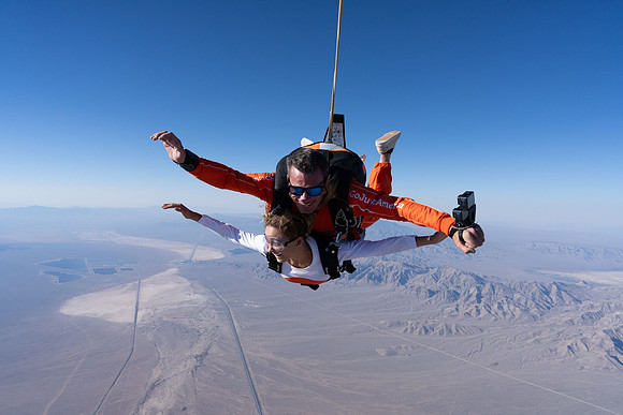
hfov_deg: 73.7
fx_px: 415
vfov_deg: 53.2
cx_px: 312
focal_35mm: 24
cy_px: 208
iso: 800
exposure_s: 1/2000
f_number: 11
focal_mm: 24
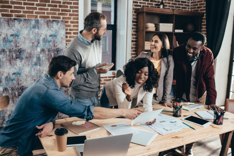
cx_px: 117
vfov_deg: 37.9
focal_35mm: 35
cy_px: 78
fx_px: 228
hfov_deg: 54.4
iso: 250
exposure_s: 1/200
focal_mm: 35
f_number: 3.2
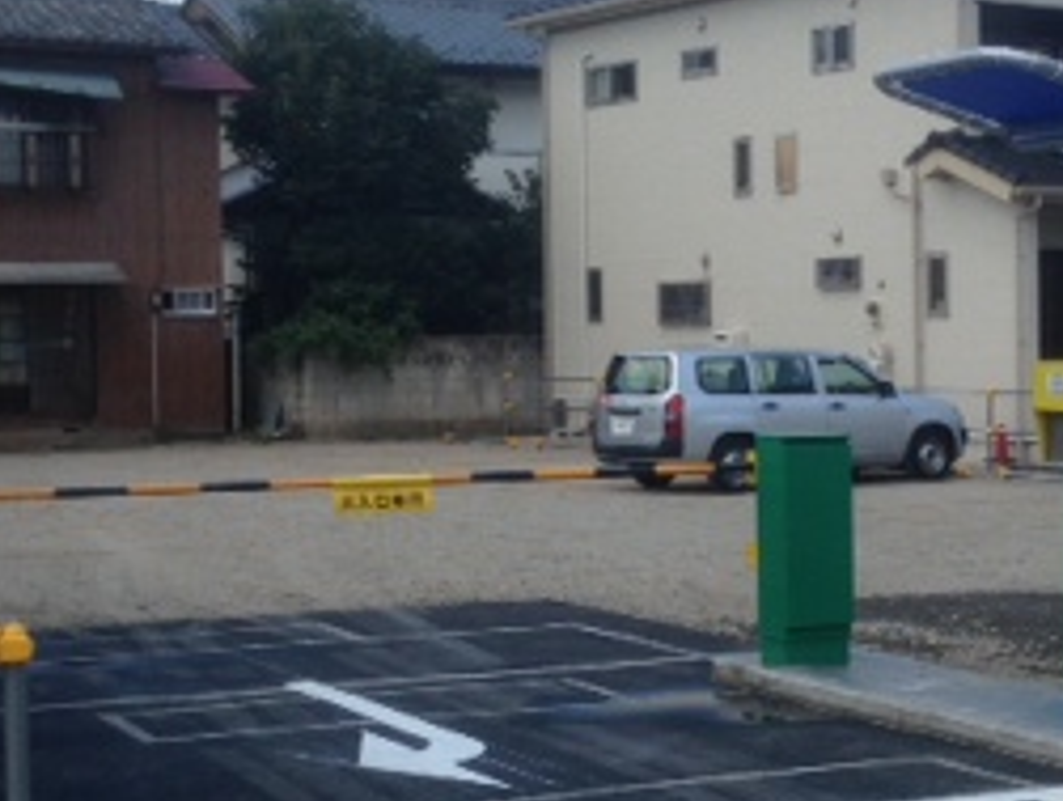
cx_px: 707
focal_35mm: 84
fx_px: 2583
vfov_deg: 17.6
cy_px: 411
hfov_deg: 23.2
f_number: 2.4
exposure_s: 1/616
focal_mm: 4.12
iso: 50
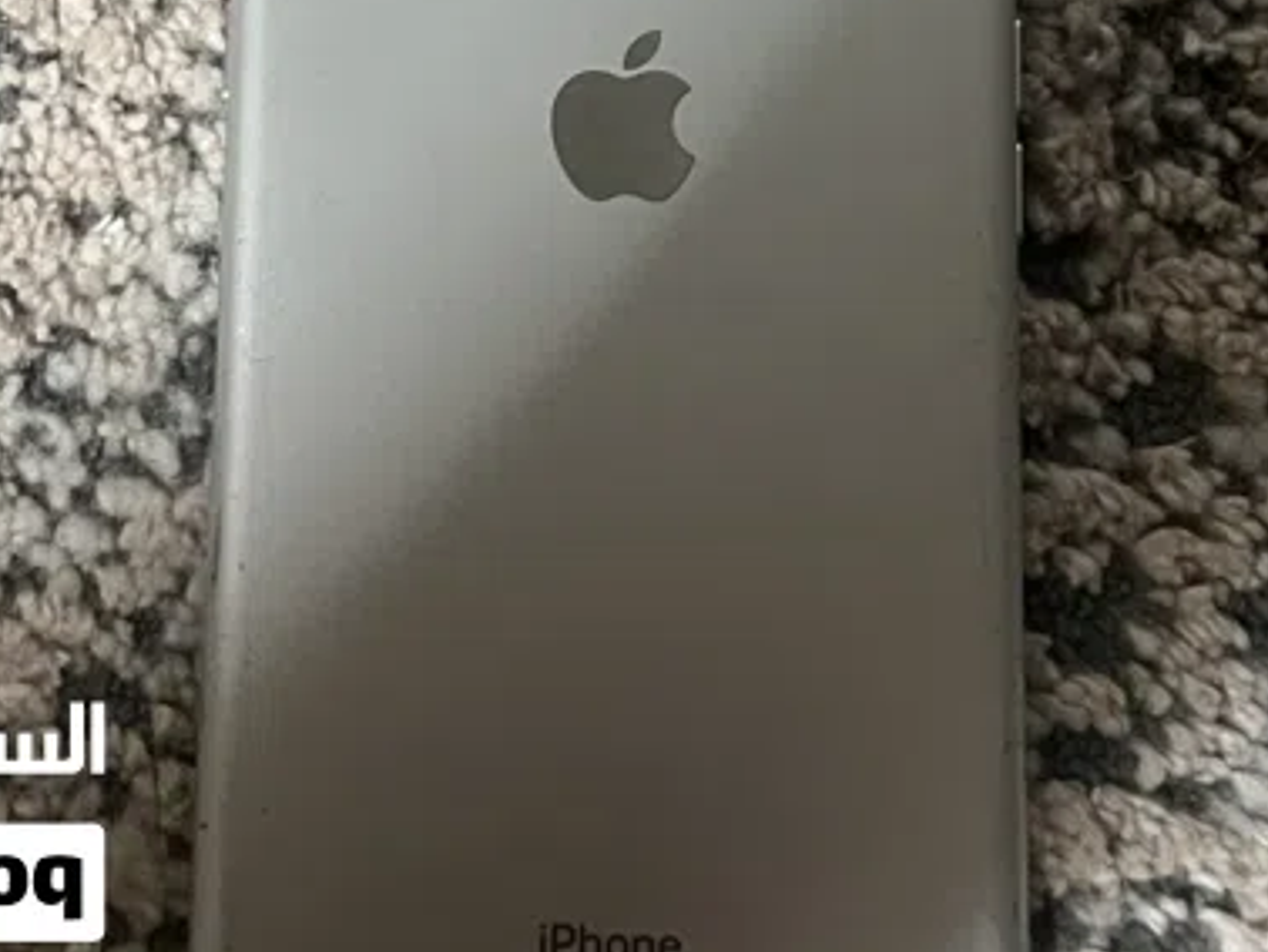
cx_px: 611
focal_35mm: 44
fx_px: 1613
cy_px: 218
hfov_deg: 42.9
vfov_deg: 32.2
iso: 500
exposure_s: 1/40
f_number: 1.5
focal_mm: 5.7
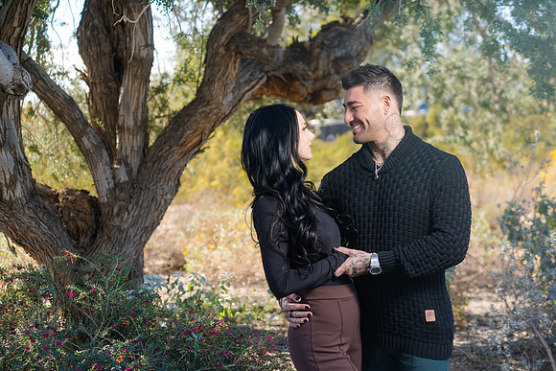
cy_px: 186
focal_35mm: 81
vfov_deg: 16.9
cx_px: 278
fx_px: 1251
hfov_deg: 25.1
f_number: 4.5
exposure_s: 1/250
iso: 100
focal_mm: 81
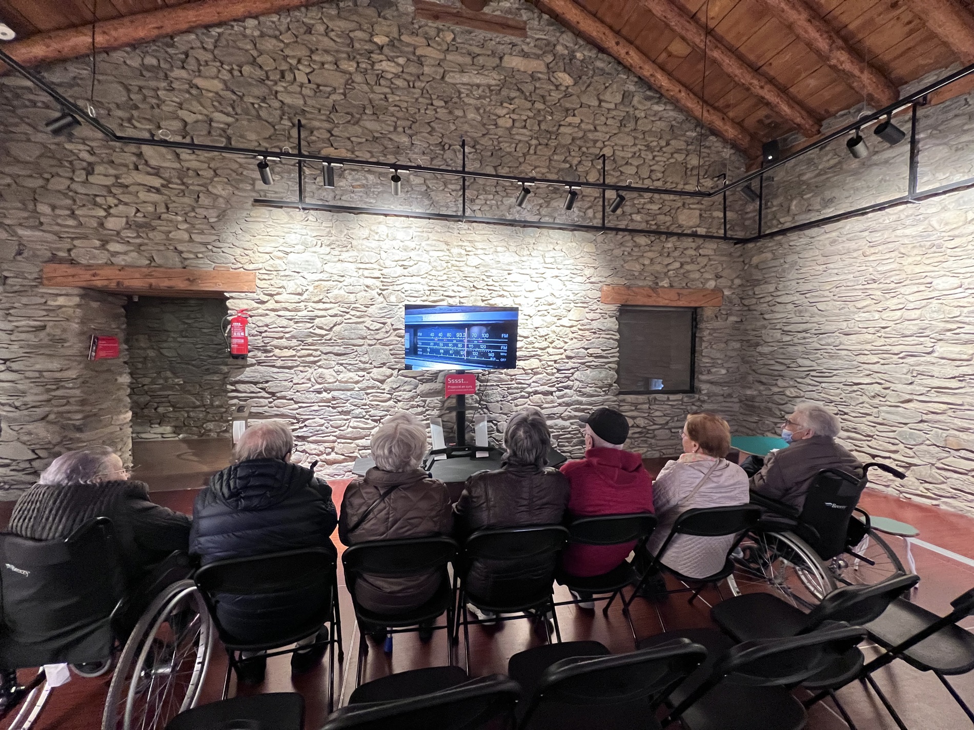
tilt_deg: -2.4
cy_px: 365
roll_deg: +0.0
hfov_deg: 106.2
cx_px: 487
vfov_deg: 89.9
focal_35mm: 13
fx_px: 366
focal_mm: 1.57
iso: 500
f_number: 1.8
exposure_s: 1/50
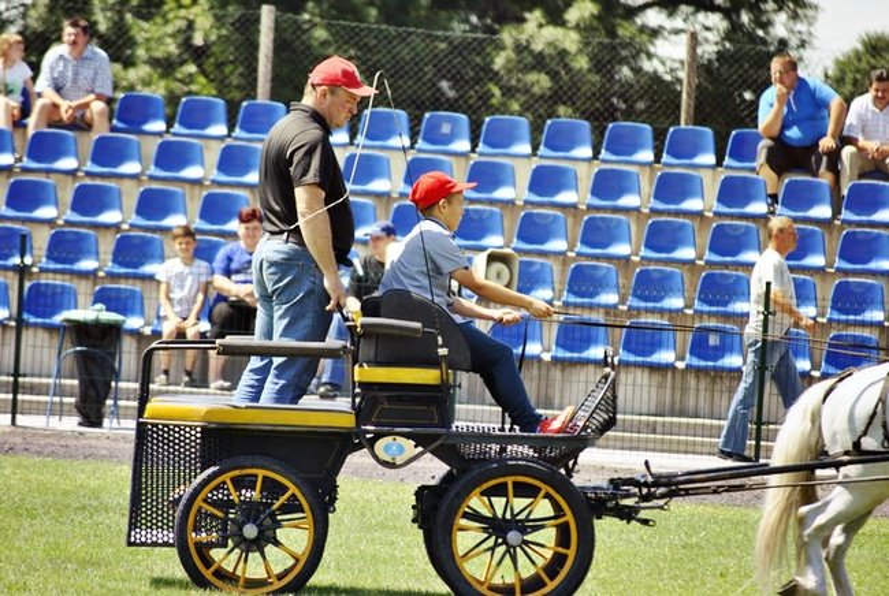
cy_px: 298
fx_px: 7422
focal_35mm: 300
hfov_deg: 6.9
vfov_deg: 4.6
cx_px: 444
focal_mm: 200
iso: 320
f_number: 5.6
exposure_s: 1/500
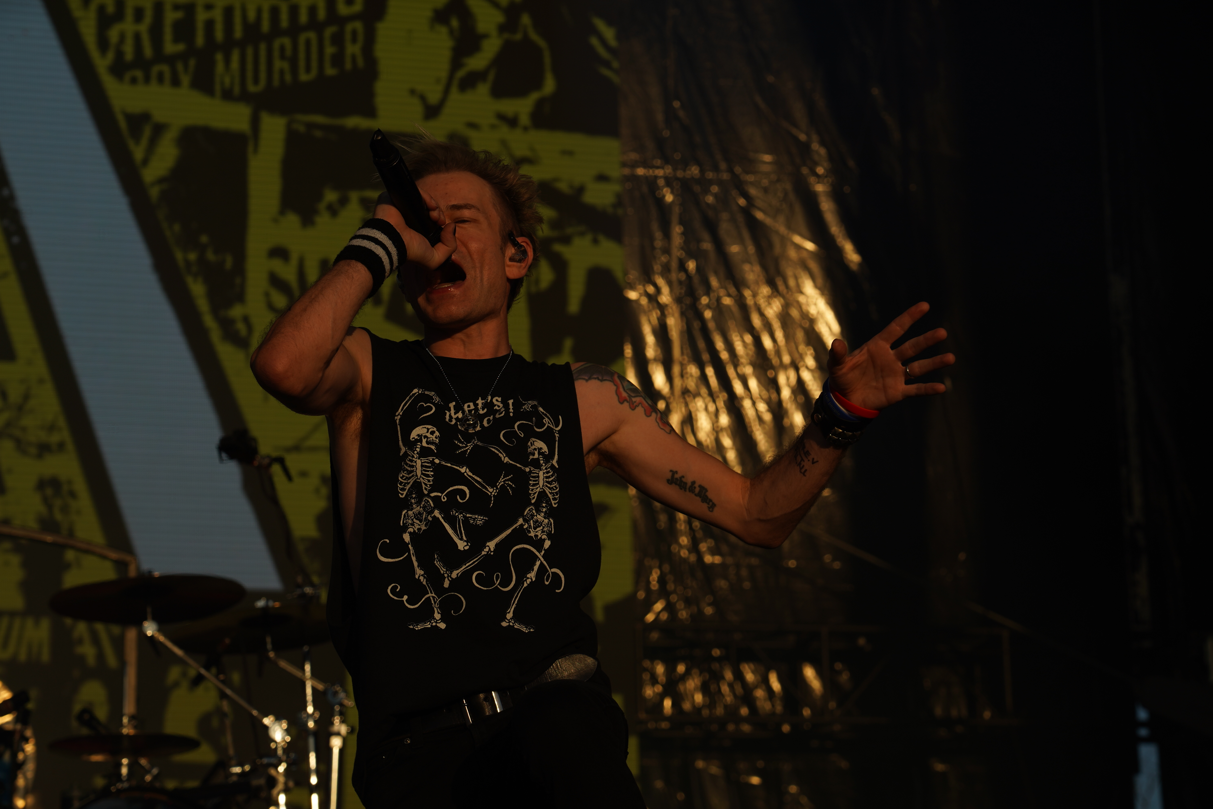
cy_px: 404
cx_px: 606
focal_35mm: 105
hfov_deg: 19.5
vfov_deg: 13.0
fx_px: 3538
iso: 100
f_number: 8
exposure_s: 1/800
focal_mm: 105
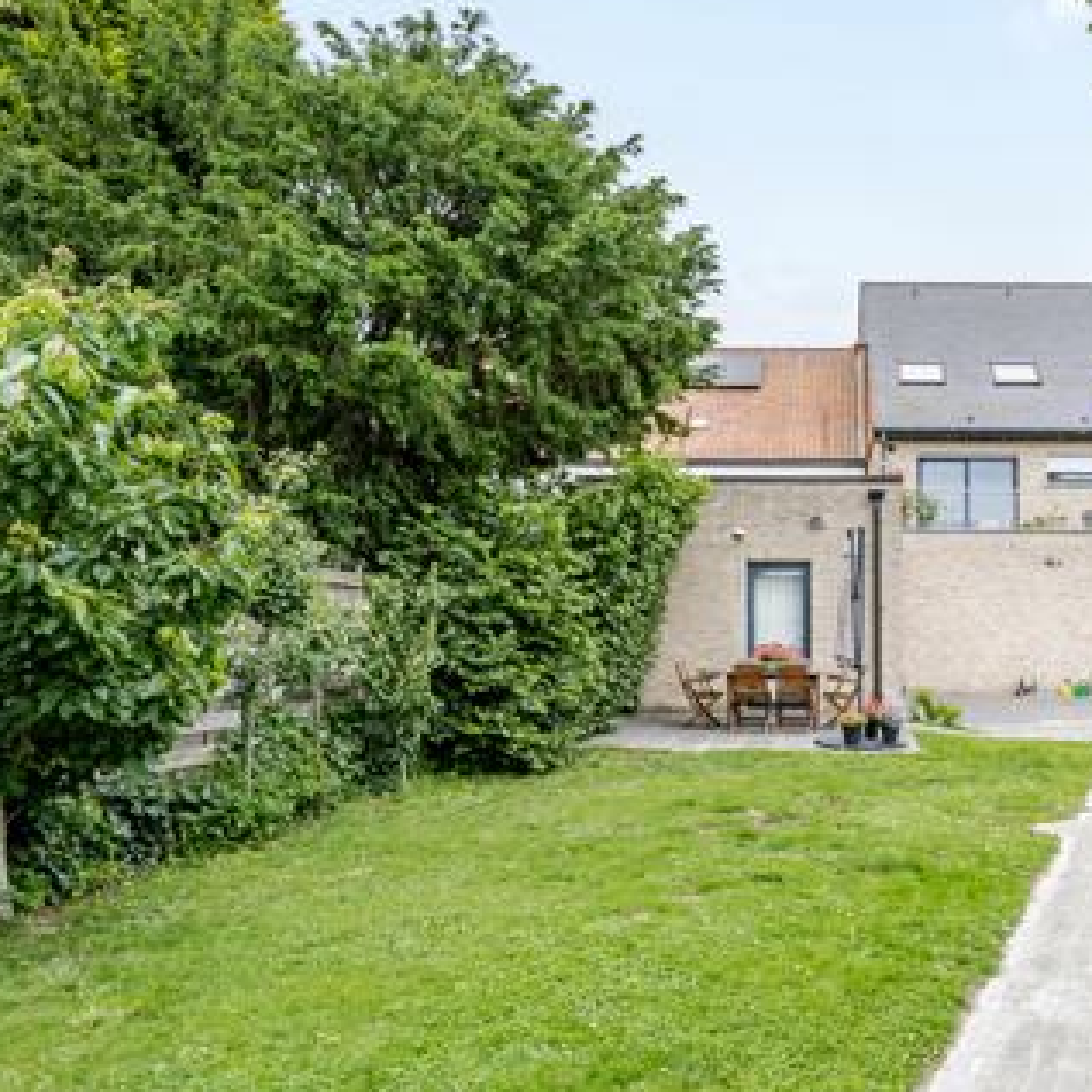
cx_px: 837
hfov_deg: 55.8
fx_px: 964
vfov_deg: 58.8
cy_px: 630
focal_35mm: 27
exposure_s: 1/200
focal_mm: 14
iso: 250
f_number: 11
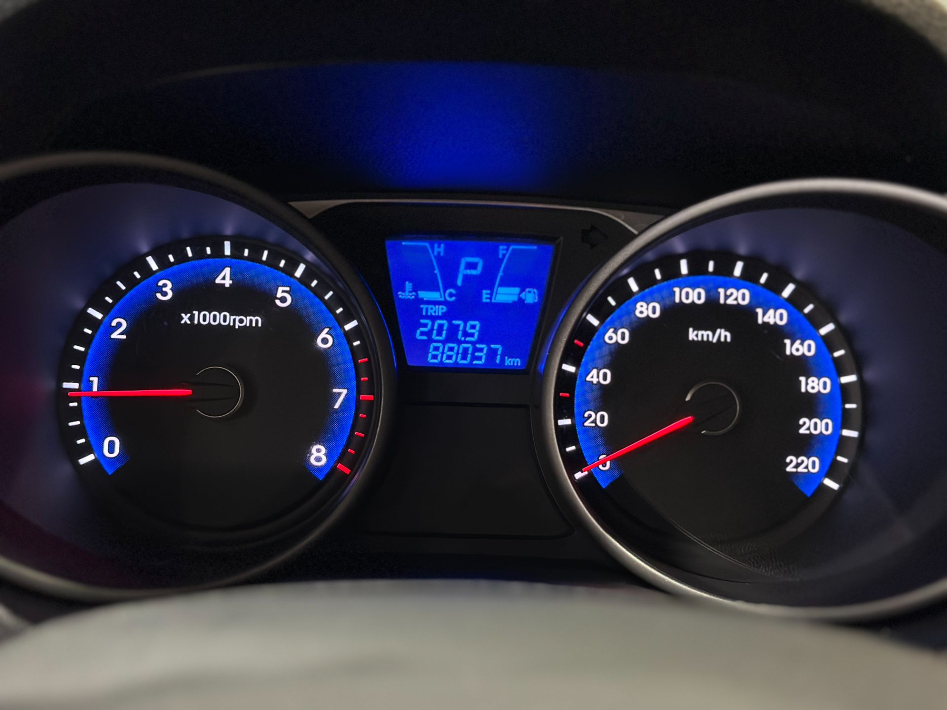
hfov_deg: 39.7
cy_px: 355
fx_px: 1313
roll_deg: -1.7
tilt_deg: -18.6
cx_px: 474
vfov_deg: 30.3
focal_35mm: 48
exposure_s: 1/40
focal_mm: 6.86
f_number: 1.78
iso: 500
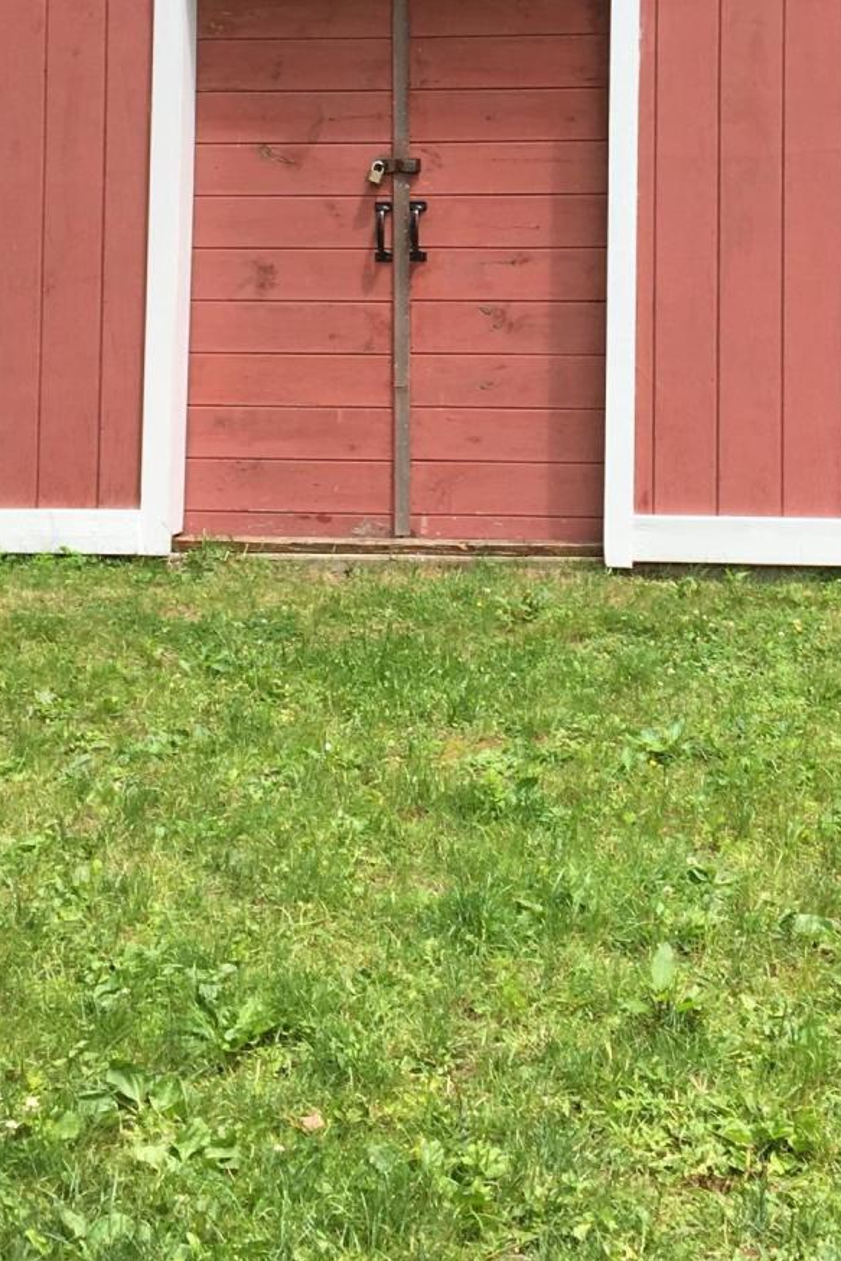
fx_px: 2417
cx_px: 615
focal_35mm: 69
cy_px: 101
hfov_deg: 19.6
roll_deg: +0.1
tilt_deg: +0.5
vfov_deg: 28.0
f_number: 2.2
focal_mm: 4.15
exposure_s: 1/411
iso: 25
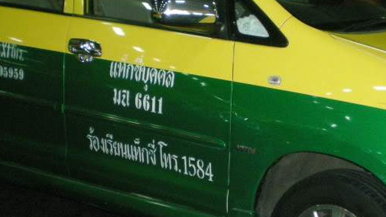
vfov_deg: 14.4
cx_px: 236
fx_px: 860
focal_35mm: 84
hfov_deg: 25.2
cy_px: 129
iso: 386
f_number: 3.1
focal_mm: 6.3
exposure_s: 1/60
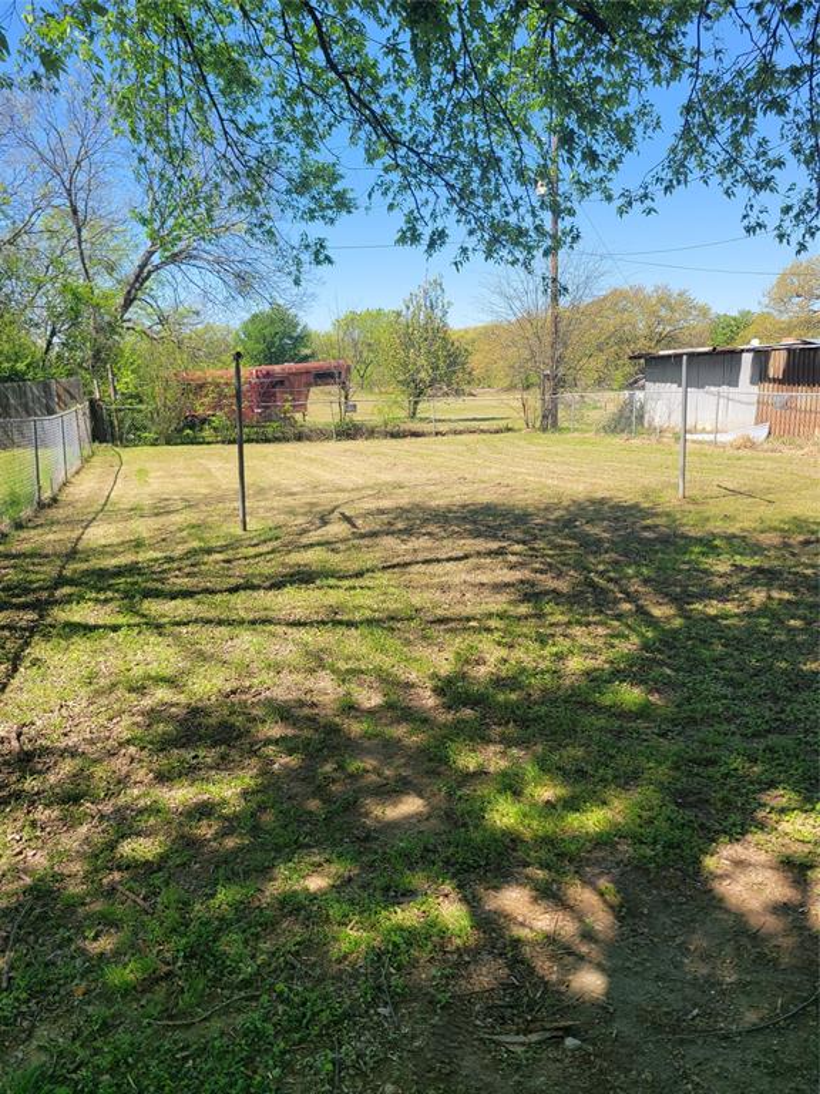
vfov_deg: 67.3
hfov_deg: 53.1
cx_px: 410
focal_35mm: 26
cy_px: 547
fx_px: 821
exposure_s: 1/1123
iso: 40
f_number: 1.8
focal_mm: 5.4
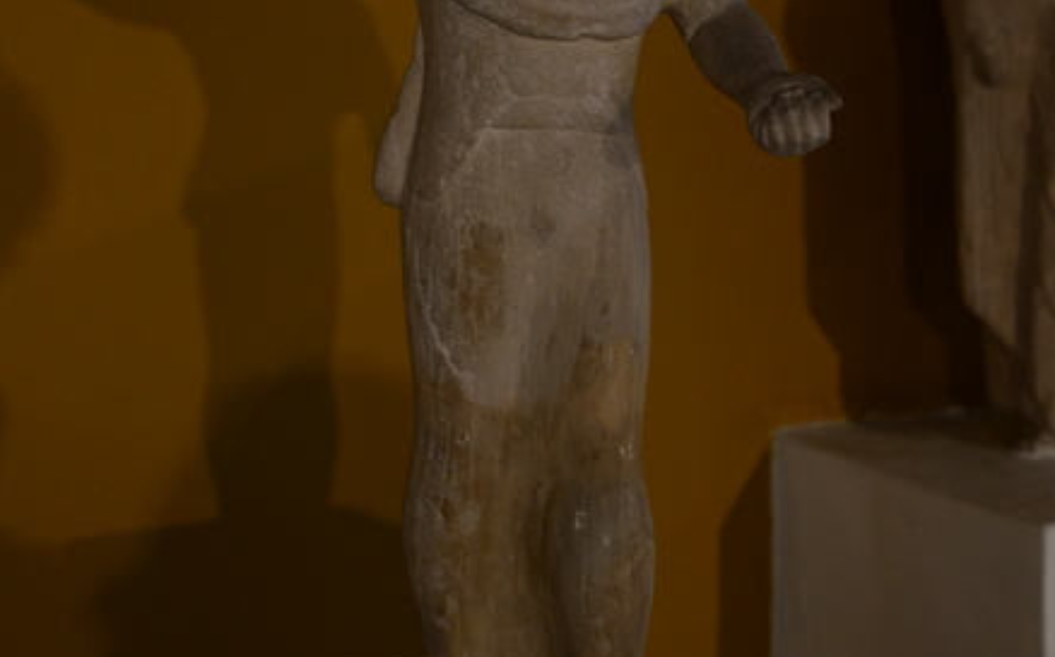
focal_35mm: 88
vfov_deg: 14.8
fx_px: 2528
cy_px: 180
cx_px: 528
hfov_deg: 23.6
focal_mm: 38
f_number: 4.5
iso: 1000
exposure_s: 1/15
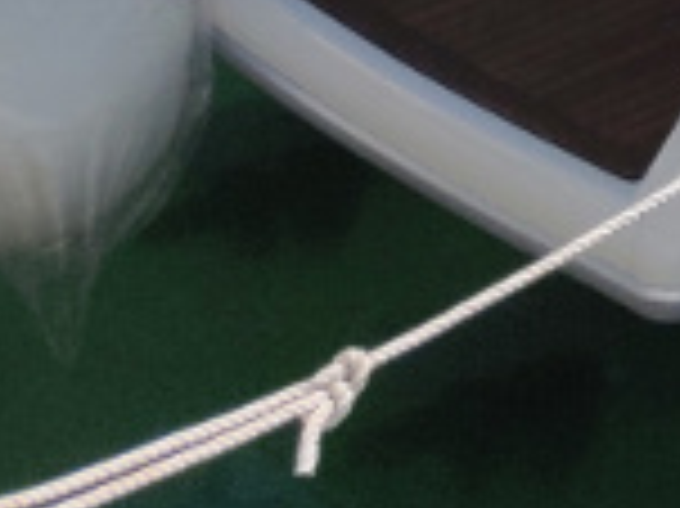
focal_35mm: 149
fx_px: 2925
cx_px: 1797
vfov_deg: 8.7
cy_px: -870
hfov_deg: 10.7
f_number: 1.7
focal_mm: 4.25
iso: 100
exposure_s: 1/3640
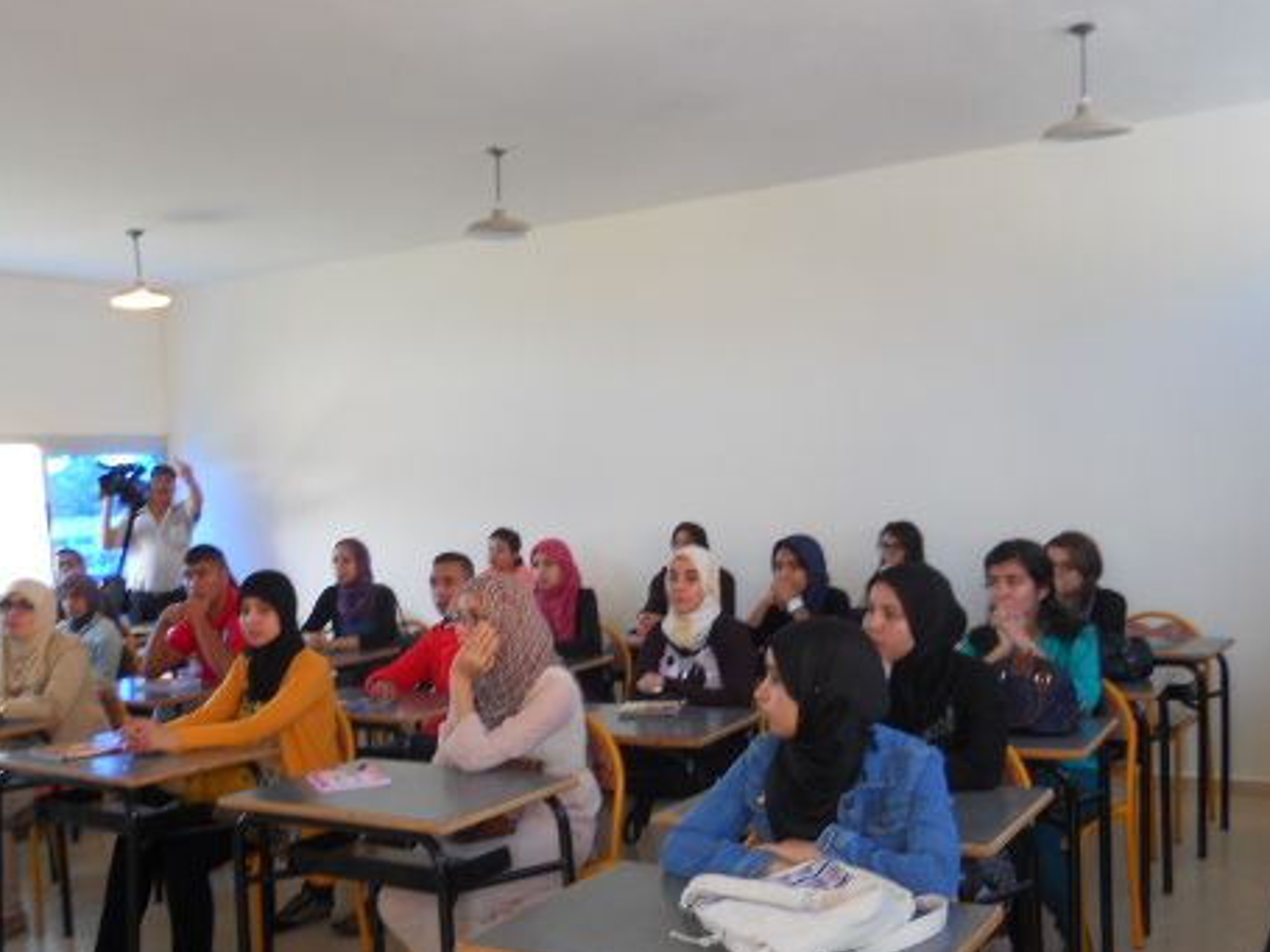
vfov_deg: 37.6
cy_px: 567
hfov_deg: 48.9
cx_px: 569
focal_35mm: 38
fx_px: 1394
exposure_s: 1/100
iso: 80
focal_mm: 4.9
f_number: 3.2
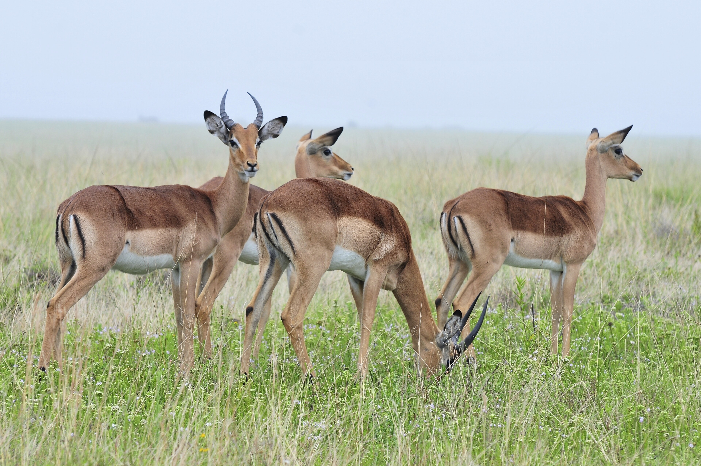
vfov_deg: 4.6
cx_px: 350
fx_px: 5834
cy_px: 233
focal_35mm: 300
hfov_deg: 6.9
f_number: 8
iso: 200
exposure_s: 1/100
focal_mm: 200
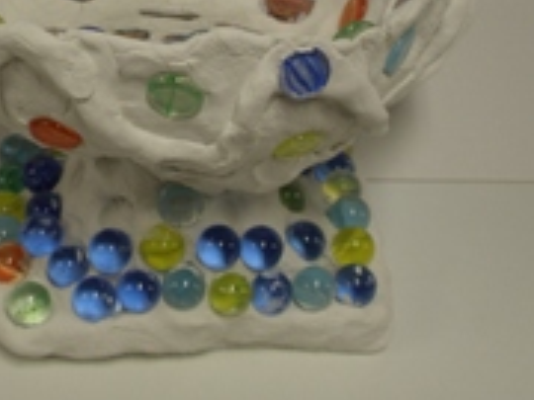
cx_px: 174
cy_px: 53
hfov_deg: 25.8
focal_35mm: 75
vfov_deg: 19.3
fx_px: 1157
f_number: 3.5
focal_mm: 6.6
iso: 64
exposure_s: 1/50
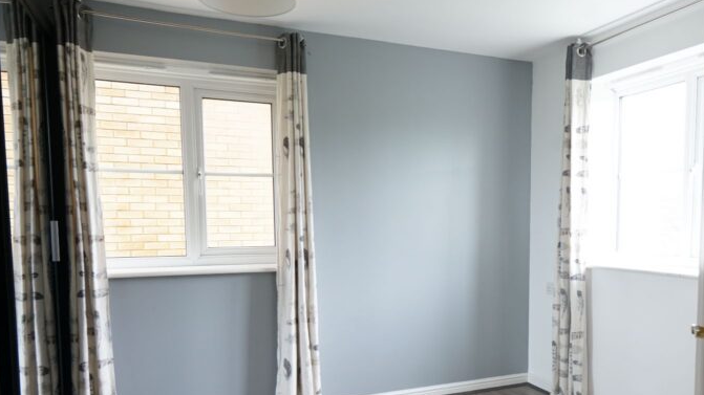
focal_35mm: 30
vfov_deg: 38.4
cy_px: 266
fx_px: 560
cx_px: 433
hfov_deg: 63.5
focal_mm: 16
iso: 500
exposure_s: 1/40
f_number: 5.6
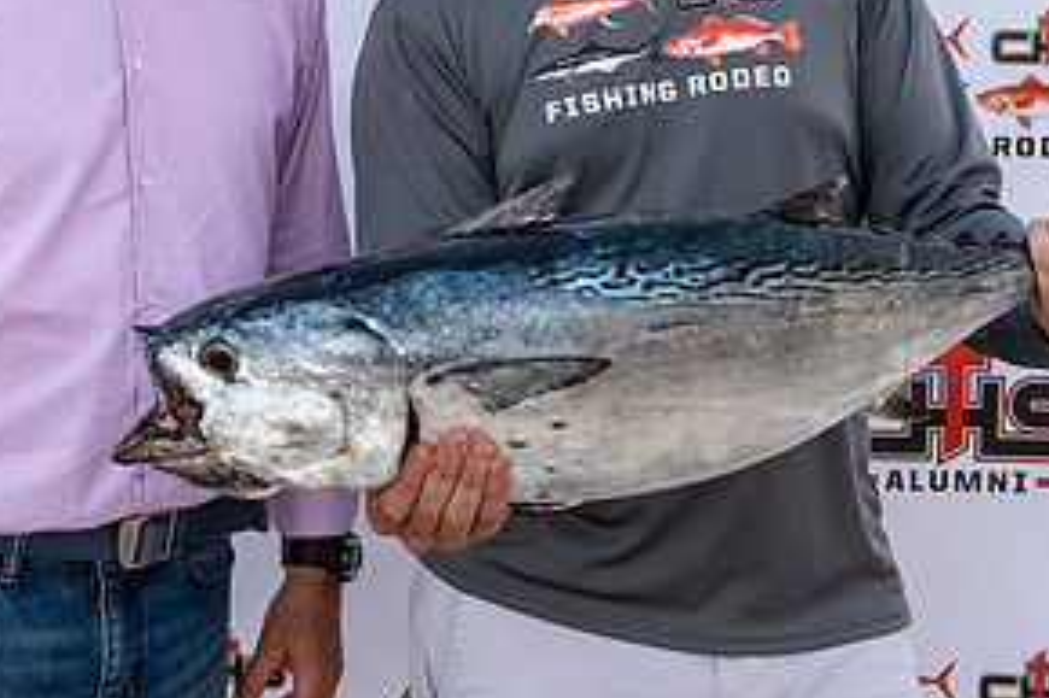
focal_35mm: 76
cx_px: 387
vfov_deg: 17.7
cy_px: 101
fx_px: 2213
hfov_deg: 26.6
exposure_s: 1/100
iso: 50
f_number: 4.5
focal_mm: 38
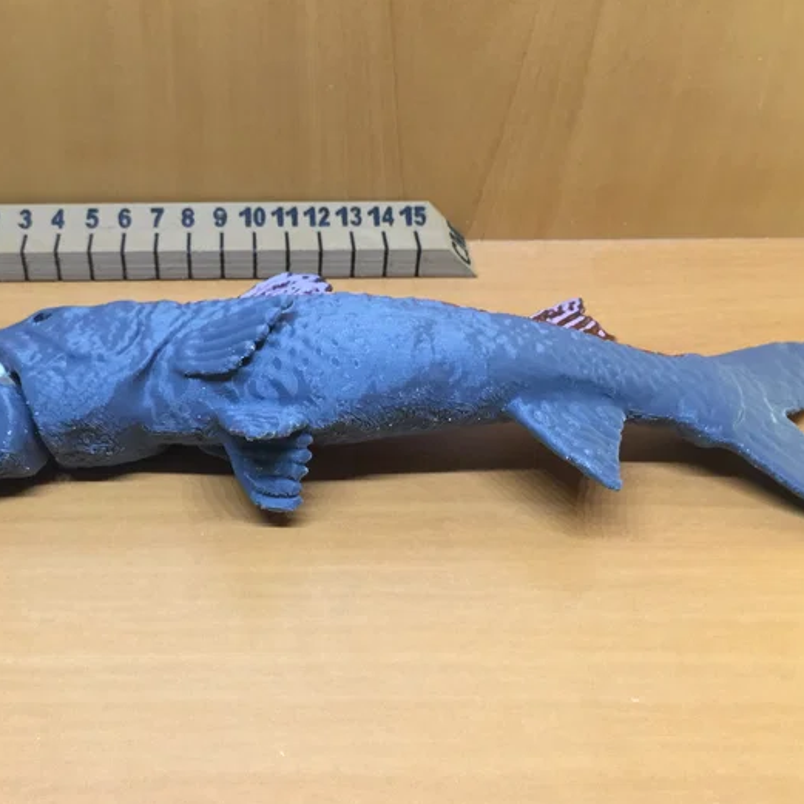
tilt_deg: -42.0
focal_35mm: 41
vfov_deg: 40.9
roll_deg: +0.0
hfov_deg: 40.4
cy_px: 431
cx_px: 269
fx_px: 1077
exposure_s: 1/15
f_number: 2.2
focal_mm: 4.15
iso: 125
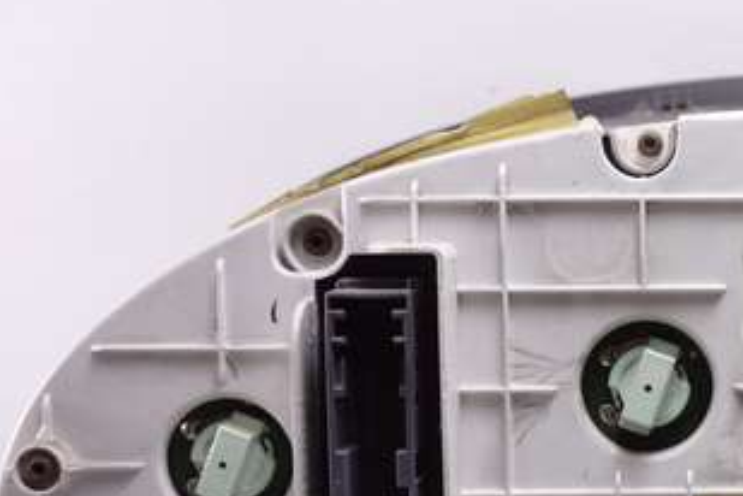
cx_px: 842
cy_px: 409
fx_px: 2208
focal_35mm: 107
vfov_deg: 12.7
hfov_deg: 18.3
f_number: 3.2
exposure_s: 1/50
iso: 125
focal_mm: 15.82
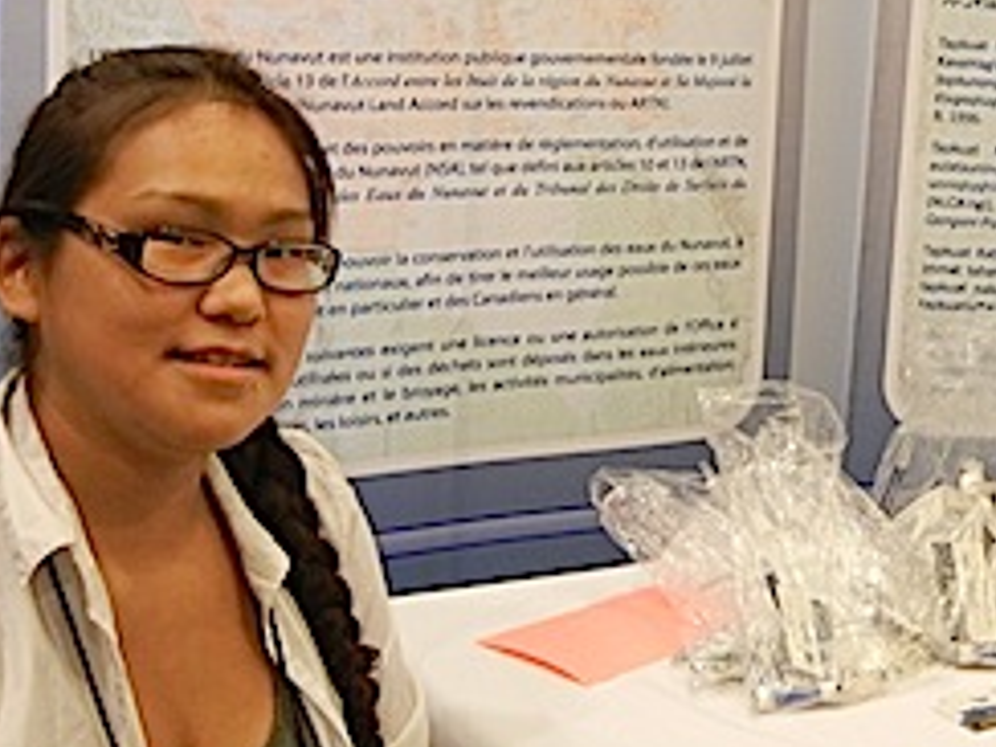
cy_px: 176
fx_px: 2014
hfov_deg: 26.6
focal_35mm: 70
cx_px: 943
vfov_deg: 20.8
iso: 400
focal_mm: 5.4
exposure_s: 1/17.3
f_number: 3.5
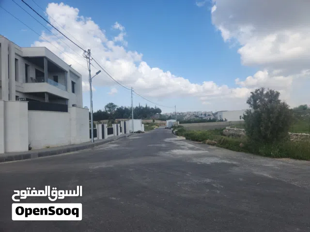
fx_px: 206
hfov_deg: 73.9
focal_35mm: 23
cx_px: 155
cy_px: 116
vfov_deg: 58.9
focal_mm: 5.4
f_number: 1.8
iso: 20
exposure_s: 1/1365
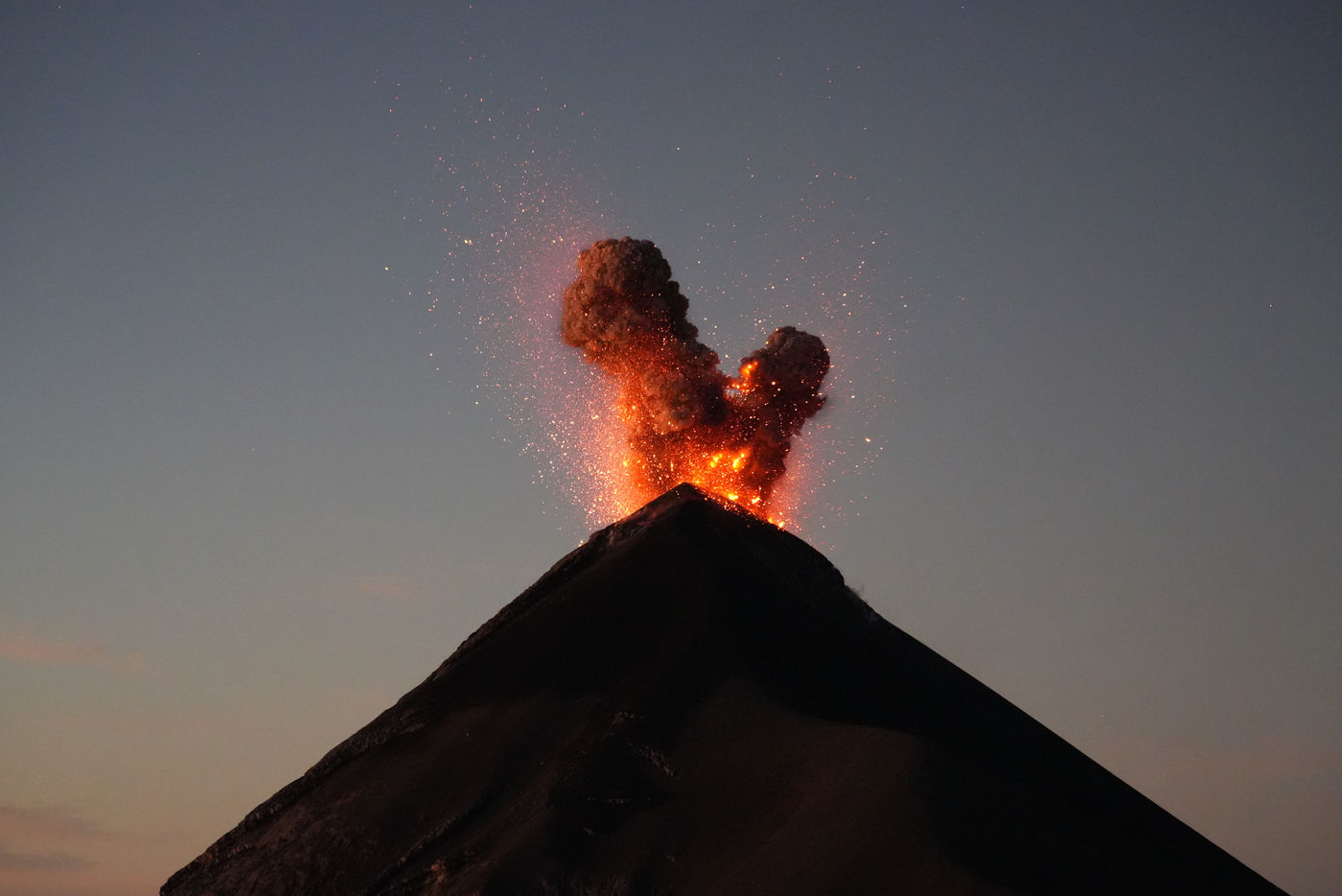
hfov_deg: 17.1
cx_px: 669
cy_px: 505
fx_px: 4474
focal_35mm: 120
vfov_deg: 11.4
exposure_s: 1/40
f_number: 4
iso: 12800
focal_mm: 105
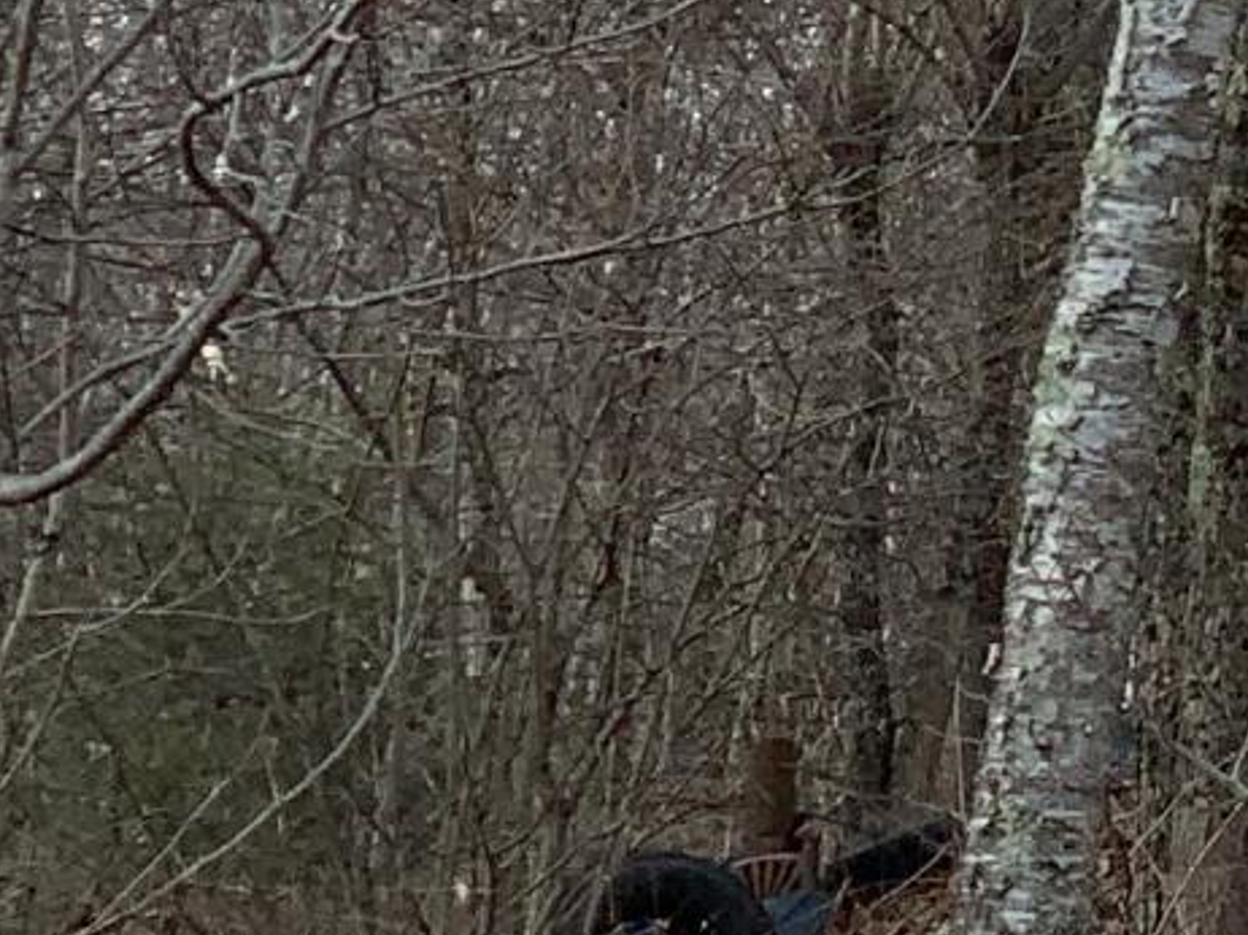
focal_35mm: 338
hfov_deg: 5.5
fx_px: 12179
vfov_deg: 4.4
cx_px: 3874
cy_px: -503
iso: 16
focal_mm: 6
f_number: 2.4
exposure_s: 1/551
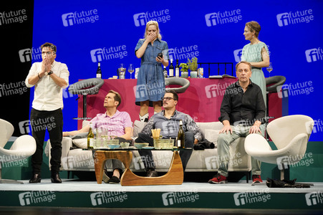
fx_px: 852
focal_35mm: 95
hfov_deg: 21.5
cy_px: 108
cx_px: 162
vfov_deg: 14.4
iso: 1600
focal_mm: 95
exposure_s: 1/250
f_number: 5.6
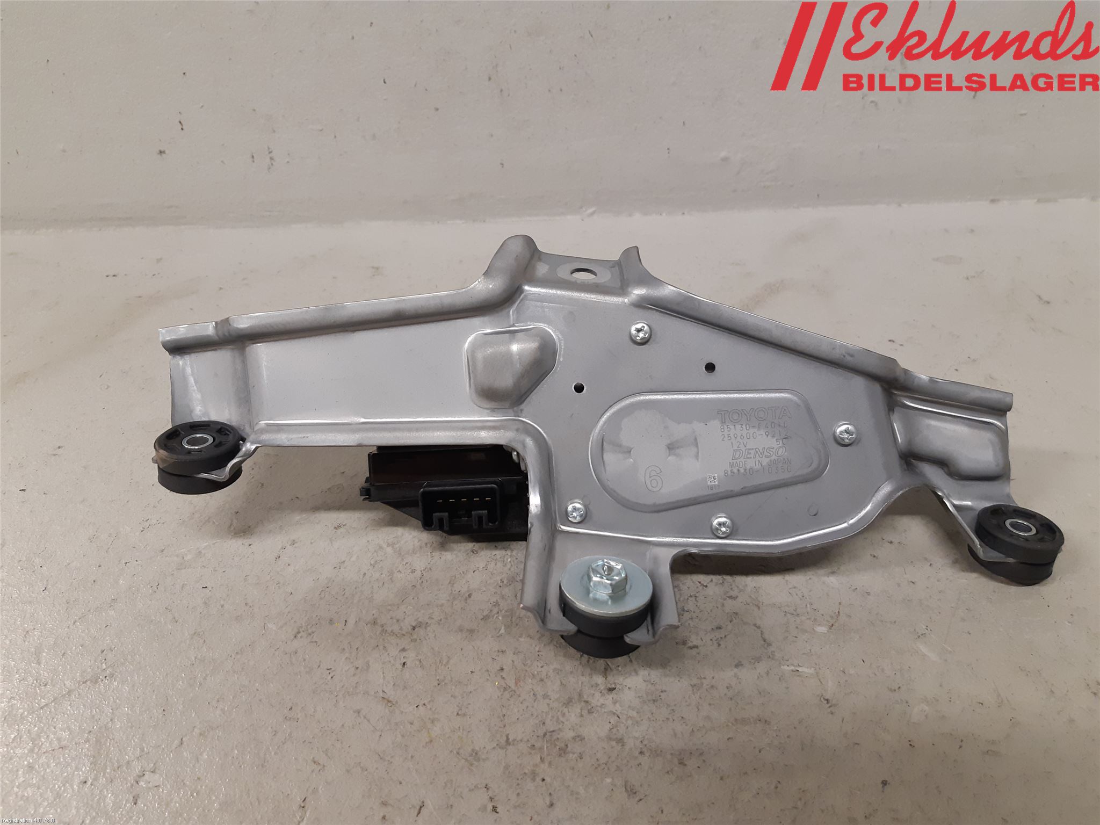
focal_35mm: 26
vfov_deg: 53.1
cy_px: 412
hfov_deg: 67.3
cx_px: 550
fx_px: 826
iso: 160
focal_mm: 3.93
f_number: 1.7
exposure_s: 1/50
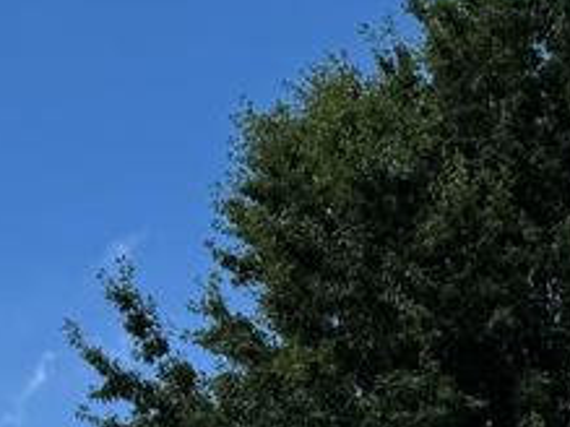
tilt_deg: +8.6
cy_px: 1088
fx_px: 2600
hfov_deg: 11.0
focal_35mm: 158
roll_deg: +0.1
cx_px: 1270
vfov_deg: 8.4
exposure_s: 1/4310
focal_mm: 6.76
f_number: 1.78
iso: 80
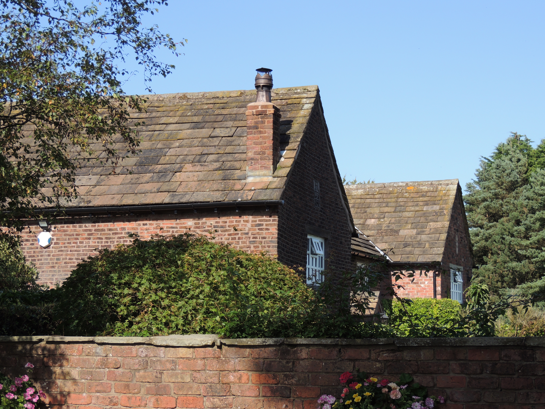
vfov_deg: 17.4
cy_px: 204
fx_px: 1338
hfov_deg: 23.0
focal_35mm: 85
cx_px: 272
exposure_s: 1/500
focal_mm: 15.1
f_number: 4
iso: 100
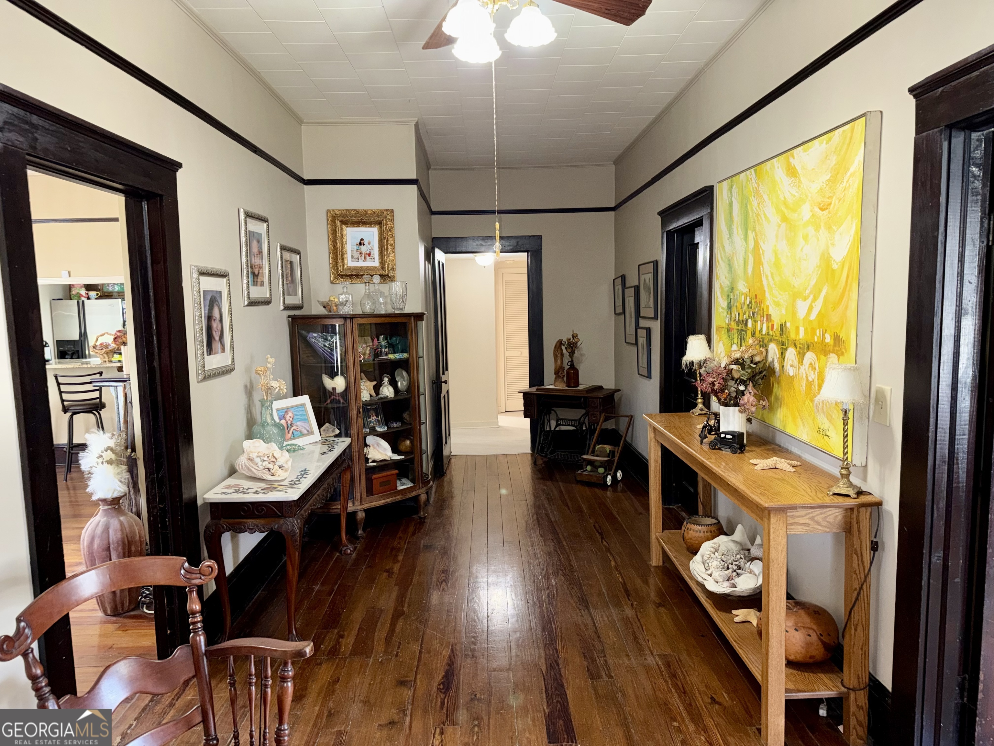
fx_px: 689
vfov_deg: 56.8
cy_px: 373
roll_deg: +1.5
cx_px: 497
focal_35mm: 24
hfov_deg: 71.6
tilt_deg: -5.5
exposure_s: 1/17
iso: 125
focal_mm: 6.76
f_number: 1.78
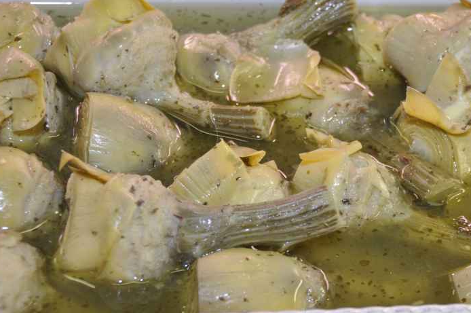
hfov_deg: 16.5
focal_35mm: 124
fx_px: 1620
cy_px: 186
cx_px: 339
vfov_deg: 11.0
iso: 400
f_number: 4.8
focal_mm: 56
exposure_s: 1/60
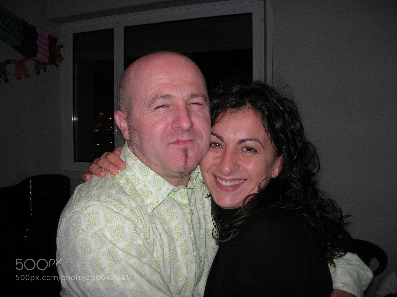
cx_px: 198
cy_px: 148
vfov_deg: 37.7
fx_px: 436
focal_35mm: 38
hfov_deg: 49.0
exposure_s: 1/60.1
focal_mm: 7.8
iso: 64
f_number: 2.8
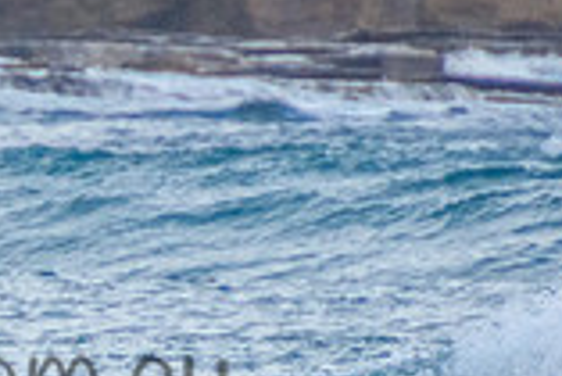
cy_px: 342
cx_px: -150
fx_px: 35438
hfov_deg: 0.9
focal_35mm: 2268
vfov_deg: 0.6
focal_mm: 400
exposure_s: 1/1600
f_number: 5.6
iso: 1250
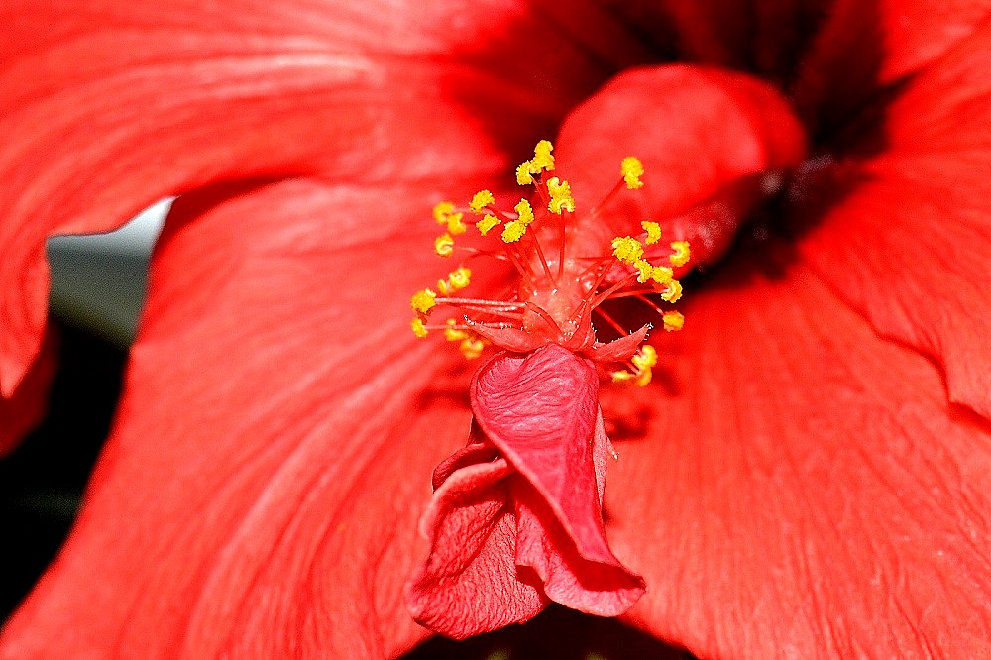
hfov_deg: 17.1
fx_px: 3302
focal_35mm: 120
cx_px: 496
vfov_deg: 11.4
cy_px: 330
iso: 400
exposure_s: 1/60
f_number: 11
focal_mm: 80
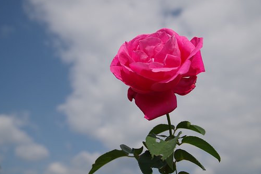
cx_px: 129
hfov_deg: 48.5
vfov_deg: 33.4
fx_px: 290
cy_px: 86
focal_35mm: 40
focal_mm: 26
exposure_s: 1/1250
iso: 100
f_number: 4
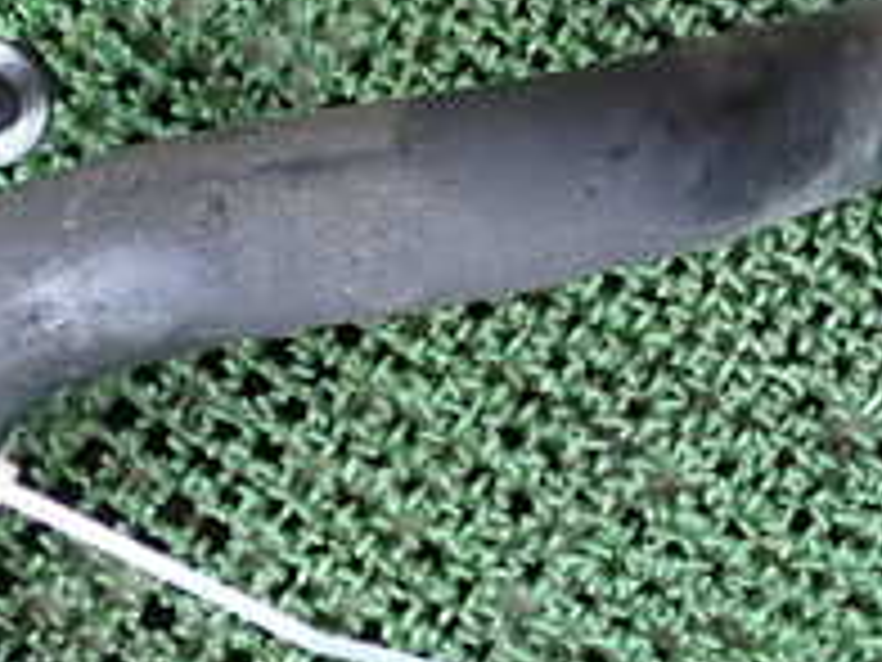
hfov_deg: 21.0
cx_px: 729
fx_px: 2344
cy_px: 149
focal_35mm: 92
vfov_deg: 16.0
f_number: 2.3
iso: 200
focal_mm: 5.4
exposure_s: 1/125
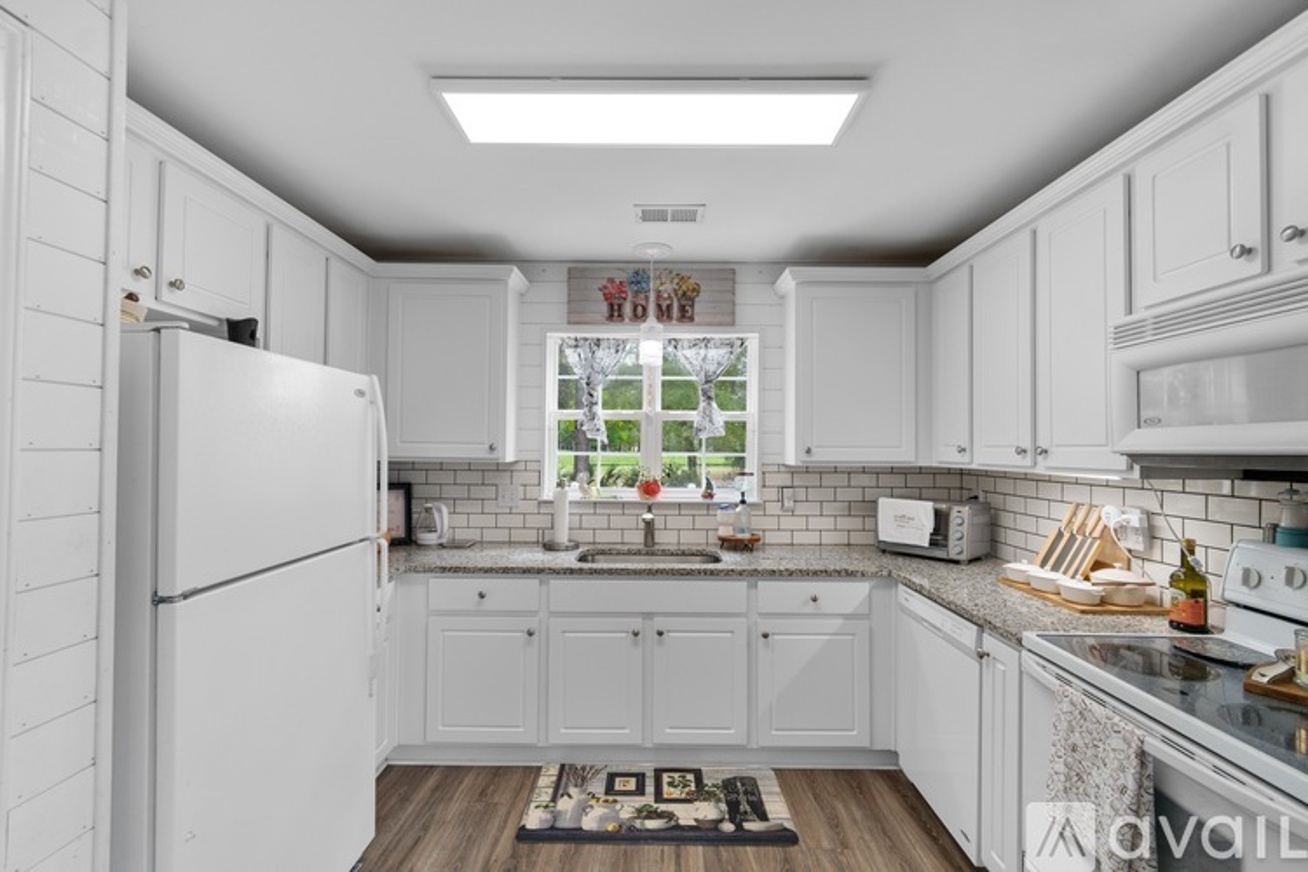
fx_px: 545
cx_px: 654
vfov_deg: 77.3
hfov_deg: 100.4
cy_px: 436
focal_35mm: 15
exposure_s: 1/100
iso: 100
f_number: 5
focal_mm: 10
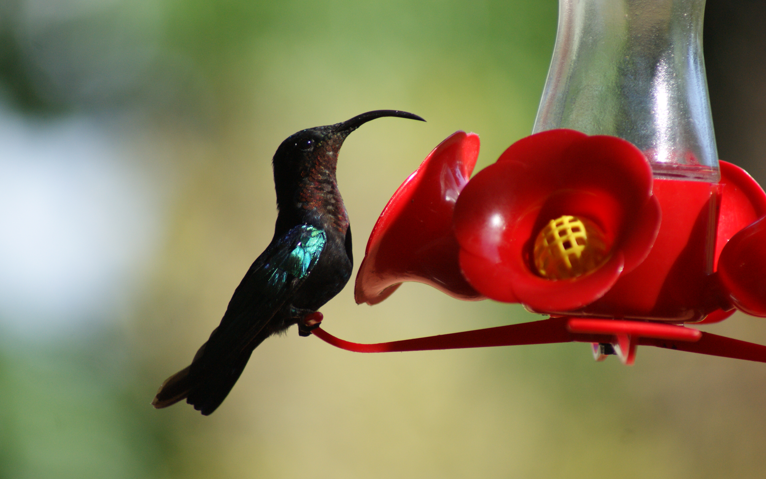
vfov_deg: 3.1
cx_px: 383
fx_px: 8956
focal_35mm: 429
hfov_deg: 4.9
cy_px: 243
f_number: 5.6
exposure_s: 1/500
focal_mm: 280
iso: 400
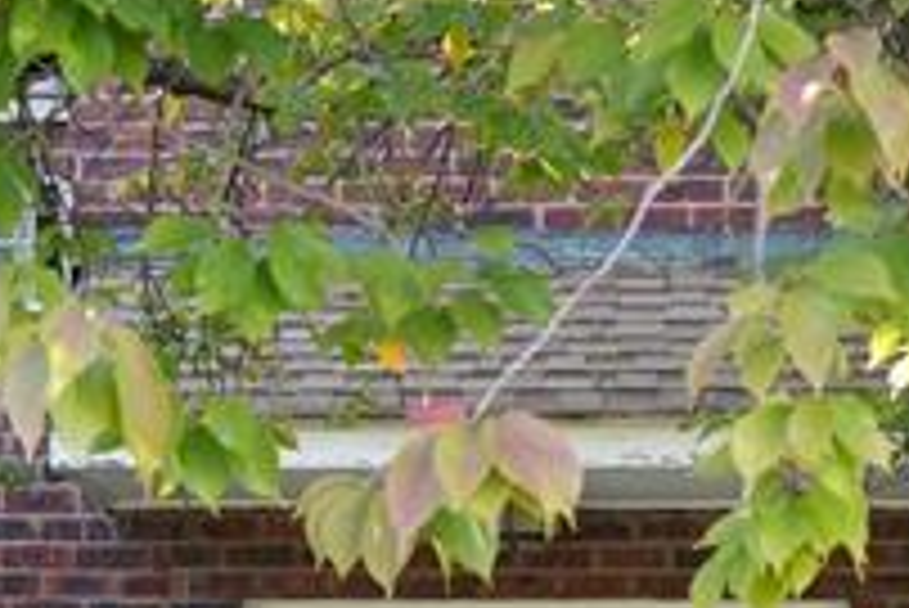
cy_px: 982
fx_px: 4472
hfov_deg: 11.6
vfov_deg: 7.6
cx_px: 549
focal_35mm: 177
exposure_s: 1/160
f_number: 4
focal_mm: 35
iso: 400
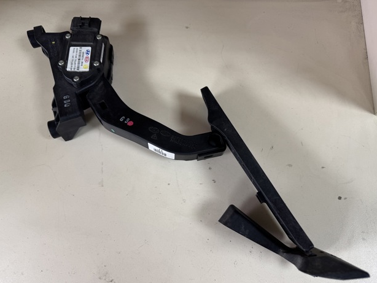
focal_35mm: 25
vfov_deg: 54.9
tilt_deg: -72.4
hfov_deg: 69.4
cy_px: 147
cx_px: 192
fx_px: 272
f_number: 1.78
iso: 125
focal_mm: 6.76
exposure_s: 1/50
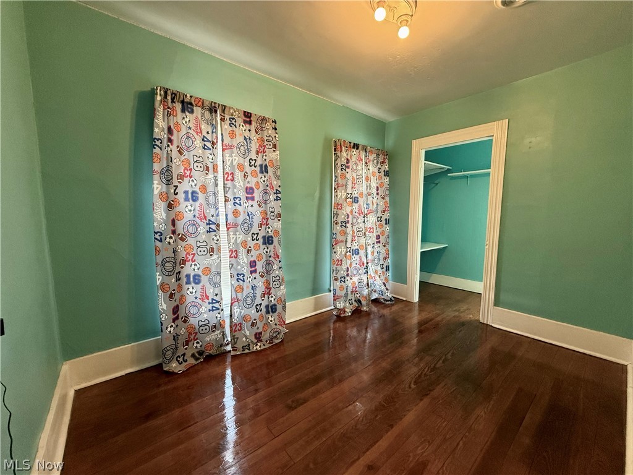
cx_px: 316
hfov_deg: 102.1
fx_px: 256
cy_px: 238
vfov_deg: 85.7
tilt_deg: -5.5
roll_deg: -0.4
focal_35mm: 14
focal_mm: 2.22
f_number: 2.2
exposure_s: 1/120
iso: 320
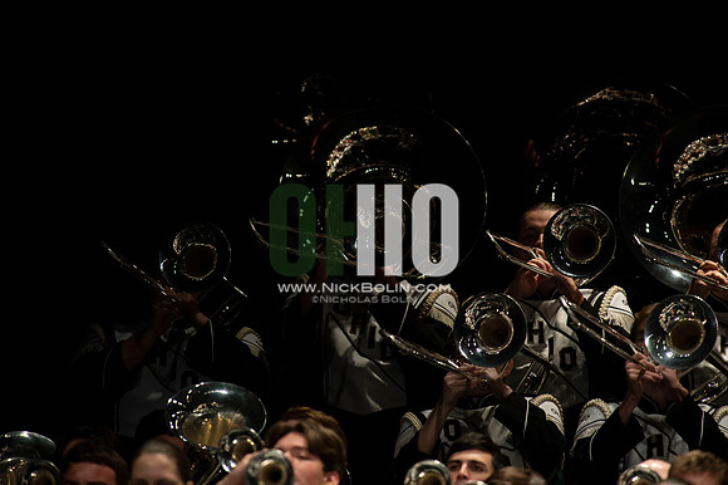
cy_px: 242
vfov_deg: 2.3
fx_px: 12126
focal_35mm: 600
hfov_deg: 3.4
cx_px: 364
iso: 3200
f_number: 5.6
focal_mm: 600
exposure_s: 1/500
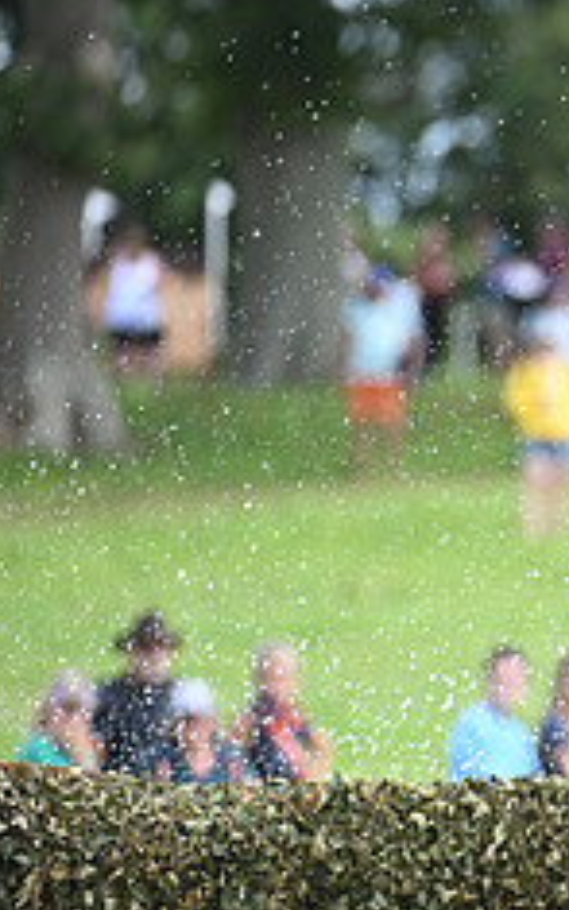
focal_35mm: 678
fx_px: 16812
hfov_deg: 1.9
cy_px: 405
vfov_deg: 3.1
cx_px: 1030
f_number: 5
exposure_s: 1/1600
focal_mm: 270
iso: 1000
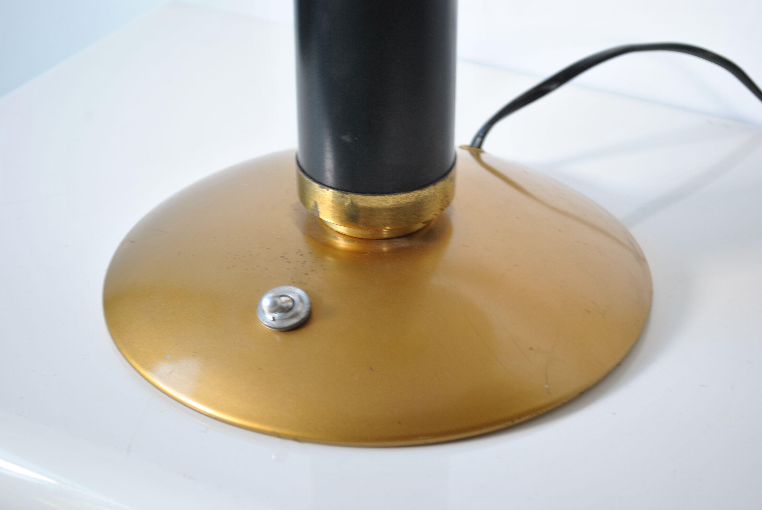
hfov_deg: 27.0
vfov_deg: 18.2
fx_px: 1589
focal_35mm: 75
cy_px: 255
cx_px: 381
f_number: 5.6
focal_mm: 50
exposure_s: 1/25
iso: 200
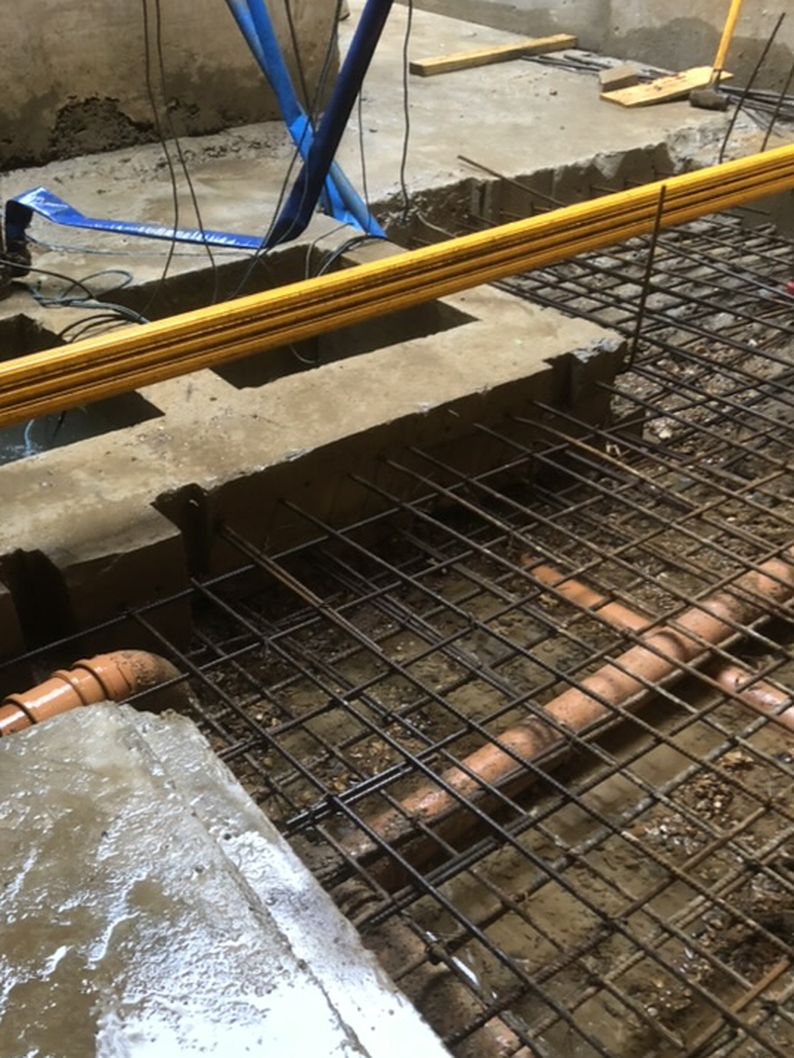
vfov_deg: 46.7
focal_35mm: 40
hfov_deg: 35.9
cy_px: 595
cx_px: 366
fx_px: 1223
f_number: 1.8
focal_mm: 3.99
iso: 100
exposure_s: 1/9
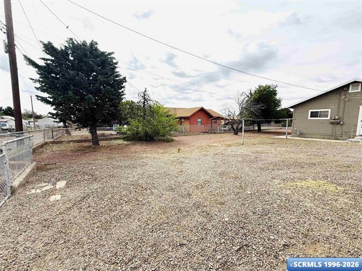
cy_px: 136
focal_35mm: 14
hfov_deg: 102.1
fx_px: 146
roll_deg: +0.1
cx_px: 181
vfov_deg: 85.7
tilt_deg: -6.8
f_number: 2.2
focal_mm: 2.22
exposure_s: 1/2320
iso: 50
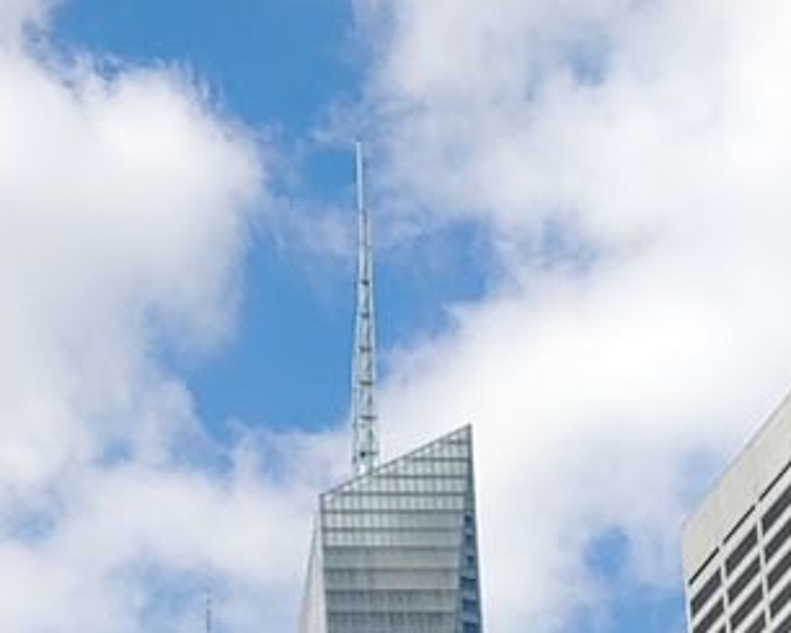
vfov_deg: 13.4
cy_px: 1176
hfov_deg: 18.7
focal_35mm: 102
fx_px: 2389
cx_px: 558
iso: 50
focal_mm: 4.23
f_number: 1.5
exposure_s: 1/3125
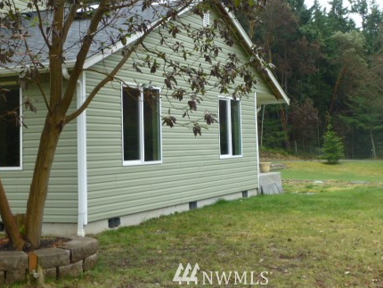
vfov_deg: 25.1
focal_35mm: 58
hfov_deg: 33.1
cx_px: 223
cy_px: 94
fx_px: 642
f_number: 3.7
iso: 100
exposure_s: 1/100
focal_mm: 6.9
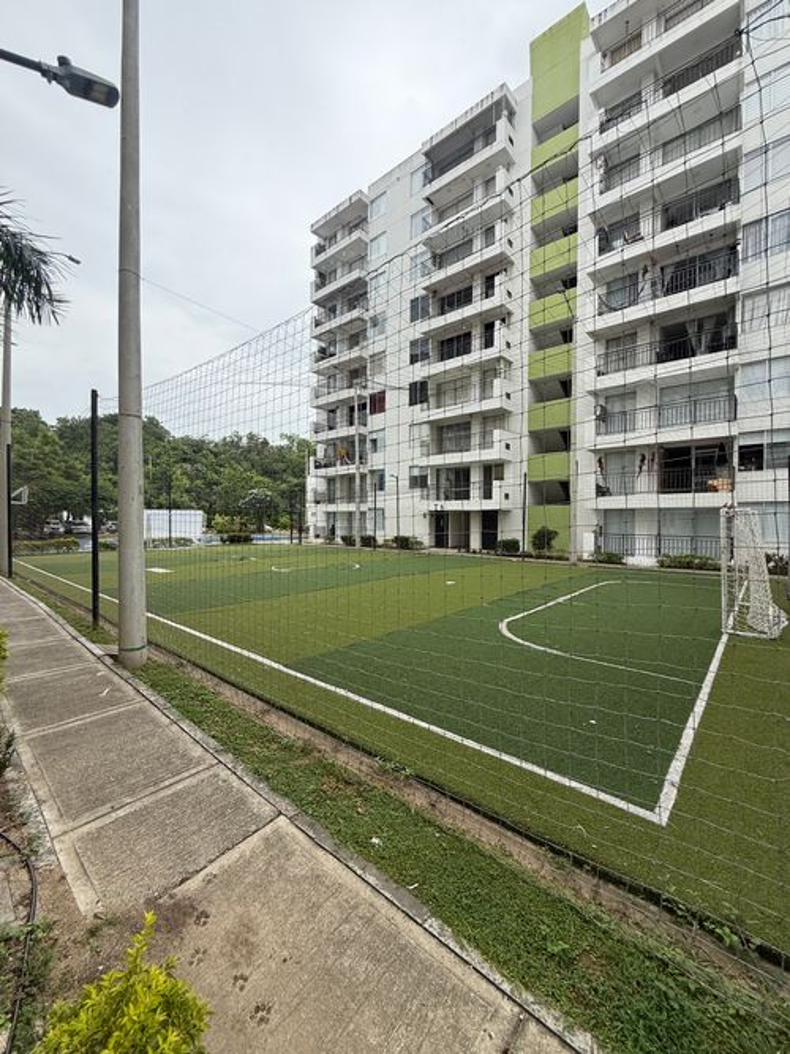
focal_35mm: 14
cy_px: 527
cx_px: 395
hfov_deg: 85.7
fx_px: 426
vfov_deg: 102.1
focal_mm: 2.22
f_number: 2.2
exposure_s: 1/760
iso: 64
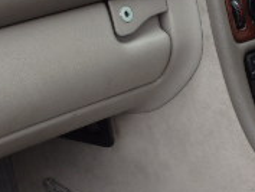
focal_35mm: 101
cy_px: 130
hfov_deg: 19.2
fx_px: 745
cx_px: 220
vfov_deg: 14.6
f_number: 3.9
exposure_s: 1/160
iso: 125
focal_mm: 5
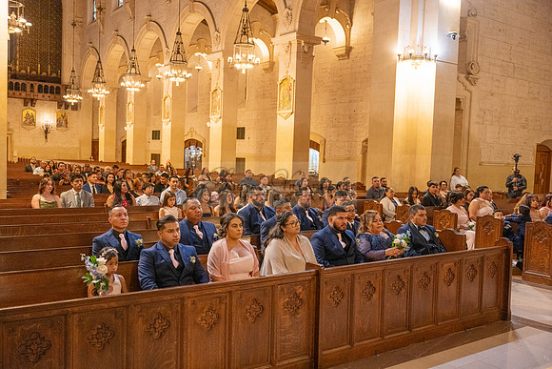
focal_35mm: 35
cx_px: 276
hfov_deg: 54.4
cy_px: 184
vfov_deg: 37.9
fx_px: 537
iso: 2000
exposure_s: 1/200
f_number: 2.8
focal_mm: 35
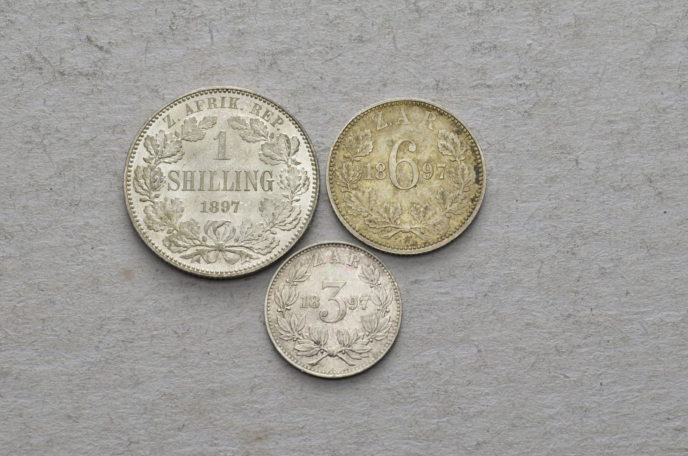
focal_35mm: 82
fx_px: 1574
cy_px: 228
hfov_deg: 24.7
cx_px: 344
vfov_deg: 16.5
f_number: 14
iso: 400
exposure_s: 1/250
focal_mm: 55
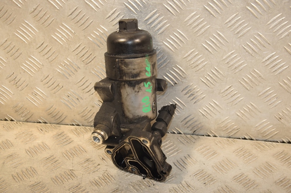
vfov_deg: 20.1
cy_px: 96
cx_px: 146
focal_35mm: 68
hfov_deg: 29.9
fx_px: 545
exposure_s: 1/200
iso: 800
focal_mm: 45
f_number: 5.6
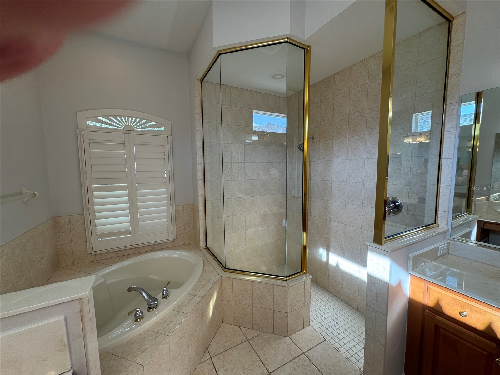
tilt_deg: -5.9
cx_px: 250
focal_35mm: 14
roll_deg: +0.9
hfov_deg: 102.1
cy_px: 188
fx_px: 202
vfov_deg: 85.7
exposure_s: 1/120
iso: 50
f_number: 2.2
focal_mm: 2.22
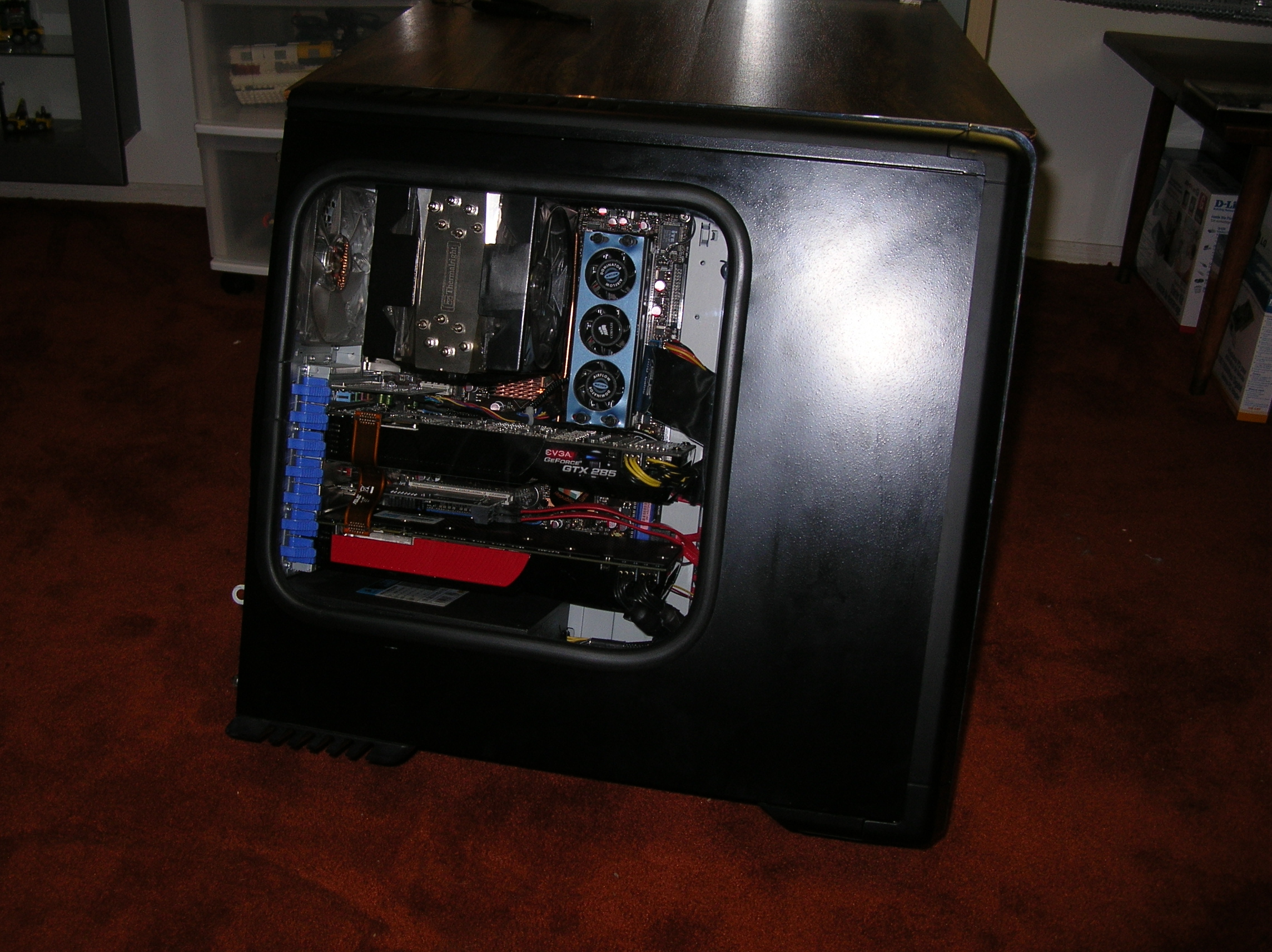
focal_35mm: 36
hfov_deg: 51.4
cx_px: 636
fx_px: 1322
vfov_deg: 39.6
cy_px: 476
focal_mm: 6
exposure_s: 1/60.1
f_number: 2.7
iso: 50
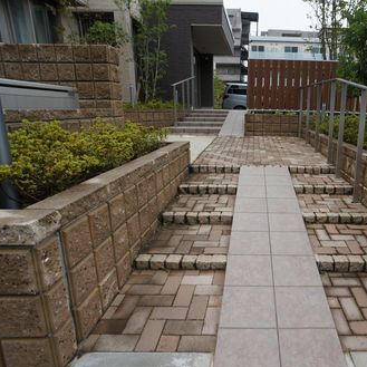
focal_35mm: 31
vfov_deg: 52.5
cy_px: 184
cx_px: 261
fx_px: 372
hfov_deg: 51.0
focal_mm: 16
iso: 100
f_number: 5.6
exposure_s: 1/100
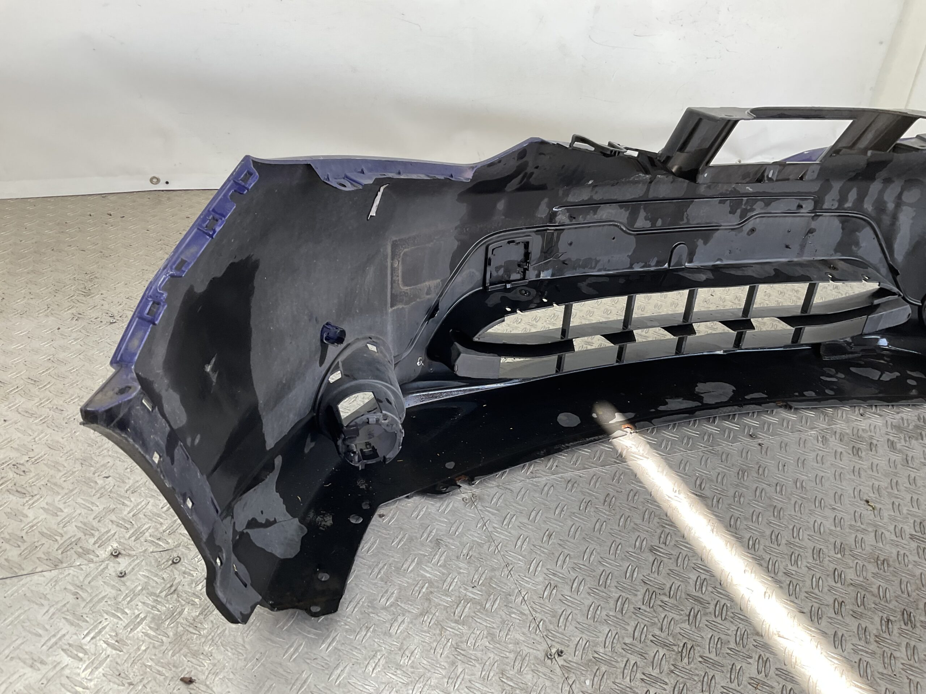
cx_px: 463
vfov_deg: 48.2
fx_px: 776
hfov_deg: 61.7
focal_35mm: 29
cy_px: 347
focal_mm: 3
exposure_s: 1/100
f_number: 1.8
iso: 25
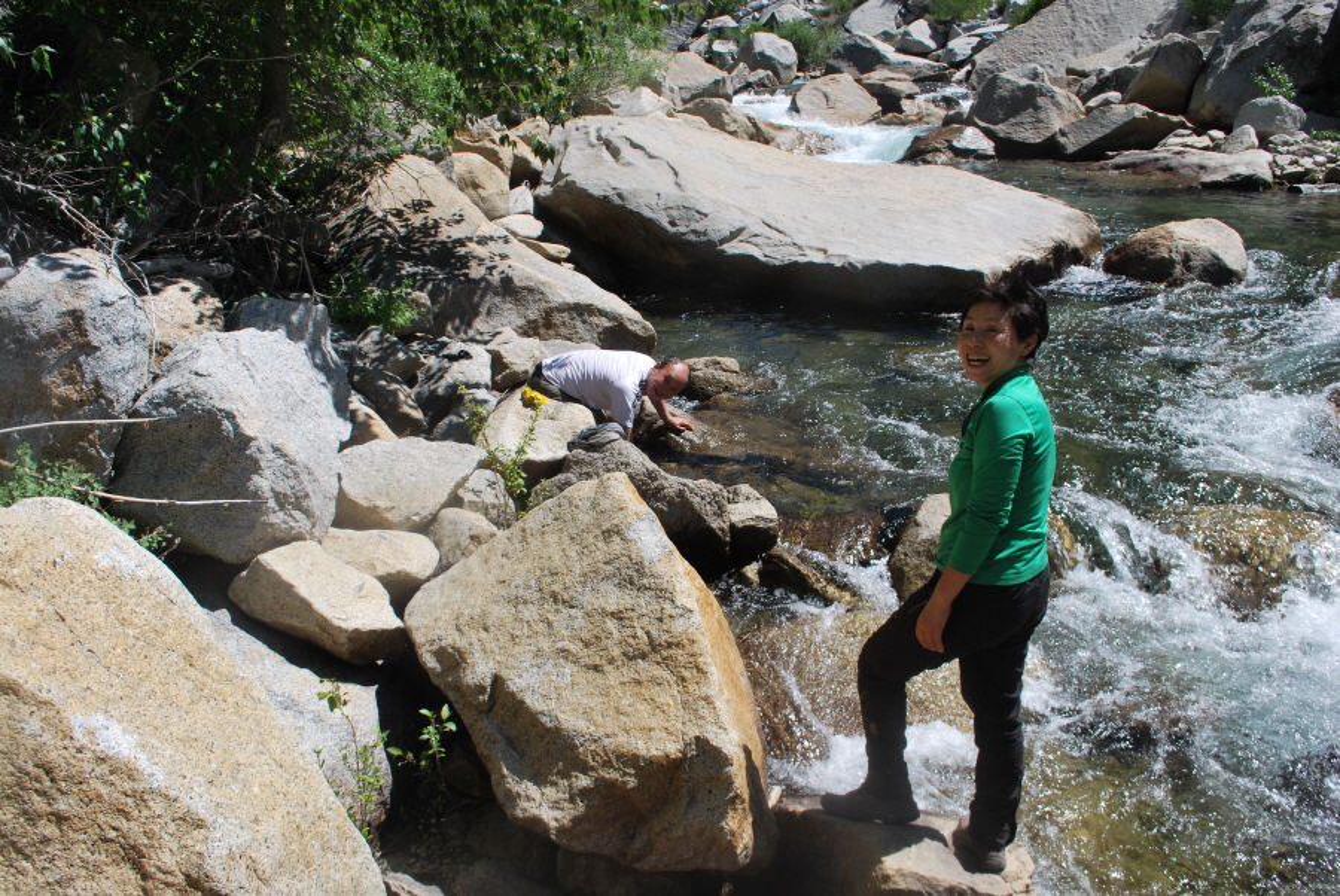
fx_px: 1006
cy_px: 448
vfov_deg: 48.0
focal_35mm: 27
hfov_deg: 67.3
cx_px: 670
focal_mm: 18
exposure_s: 1/250
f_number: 8
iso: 100
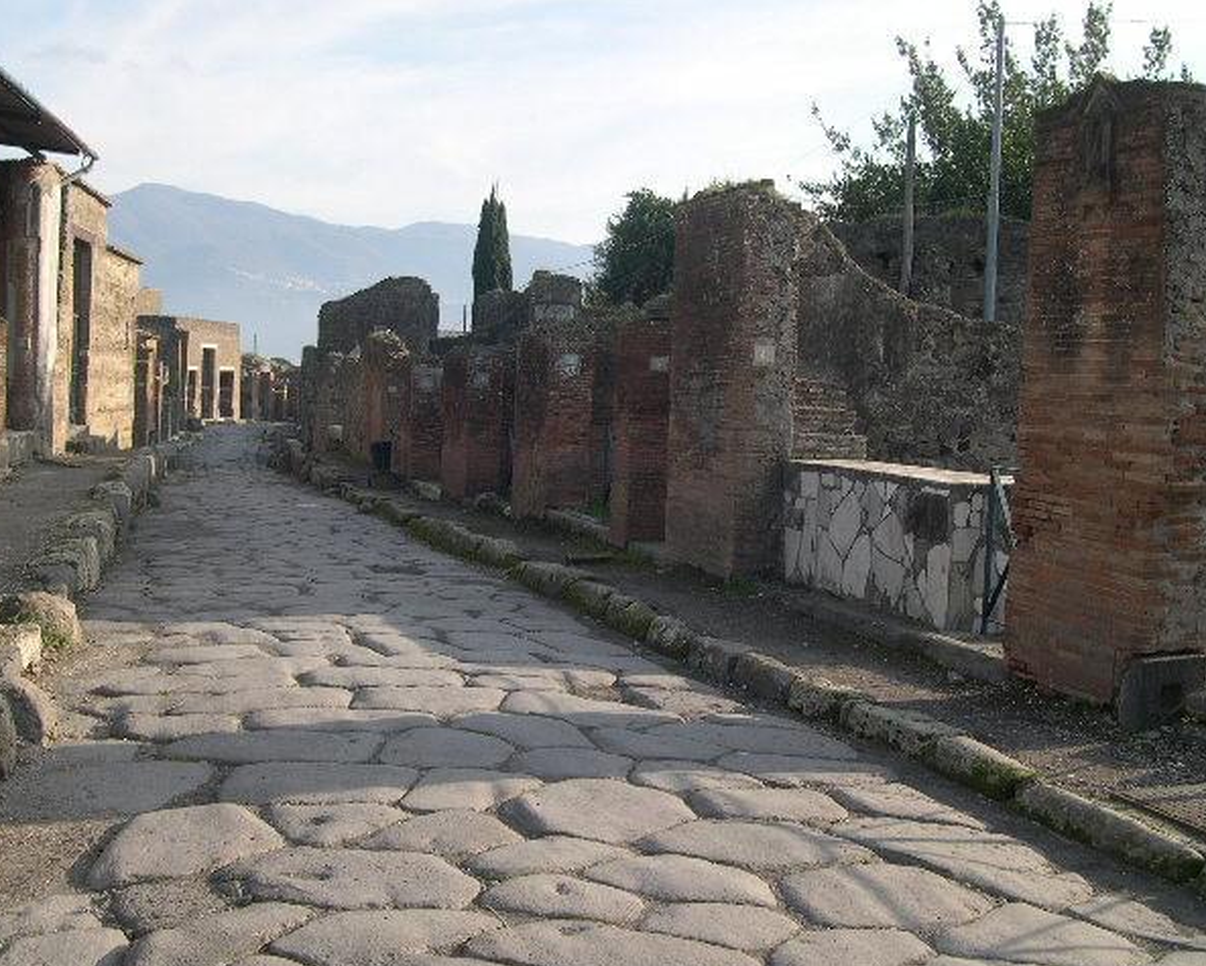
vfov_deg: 37.4
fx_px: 1428
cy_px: 484
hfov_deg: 45.8
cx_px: 594
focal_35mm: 40
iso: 100
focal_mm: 8
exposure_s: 1/94.4
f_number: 7.6
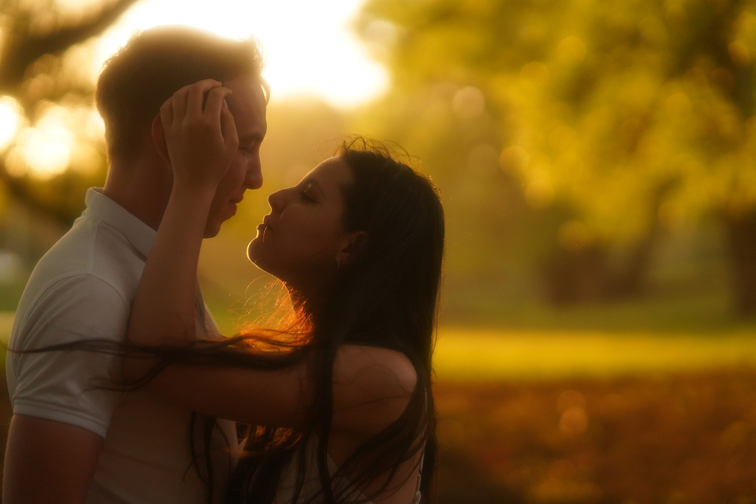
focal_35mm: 85
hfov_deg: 23.9
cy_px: 252
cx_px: 378
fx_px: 1785
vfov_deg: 16.1
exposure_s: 1/2000
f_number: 2
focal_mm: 85
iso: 3200
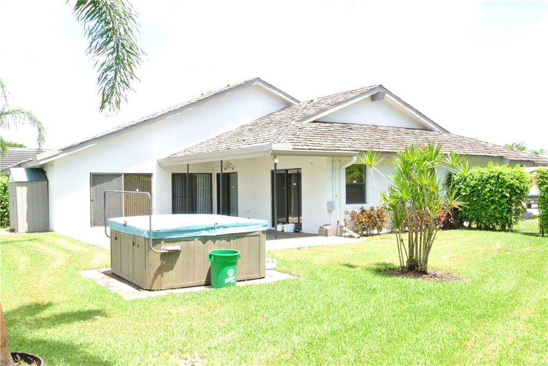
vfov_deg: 37.9
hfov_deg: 54.4
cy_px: 183
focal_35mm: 35
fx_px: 533
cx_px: 274
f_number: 16
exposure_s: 1/60
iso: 400
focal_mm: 13.1
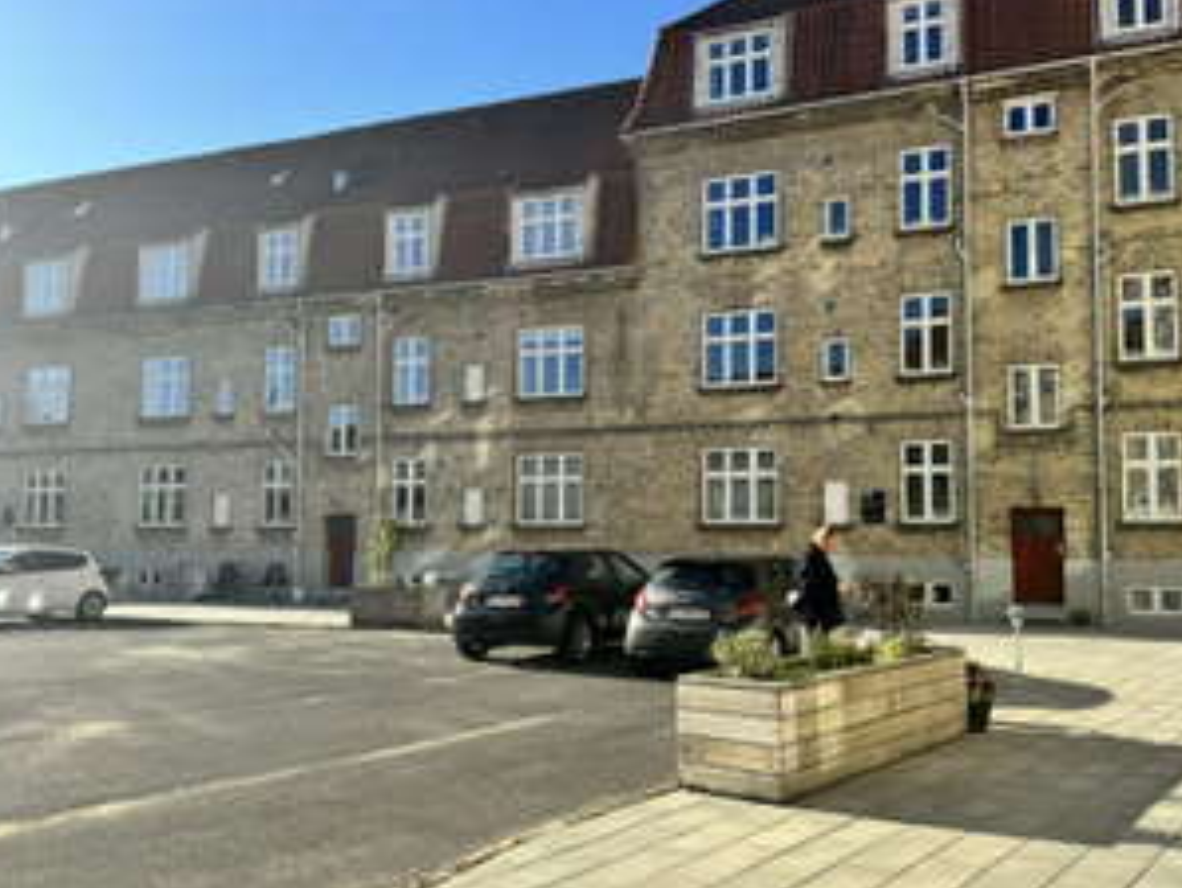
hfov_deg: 59.6
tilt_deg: +3.3
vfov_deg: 46.8
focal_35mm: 30
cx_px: 688
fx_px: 1025
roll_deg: -0.3
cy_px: 472
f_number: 1.78
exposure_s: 1/3413
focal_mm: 6.76
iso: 80
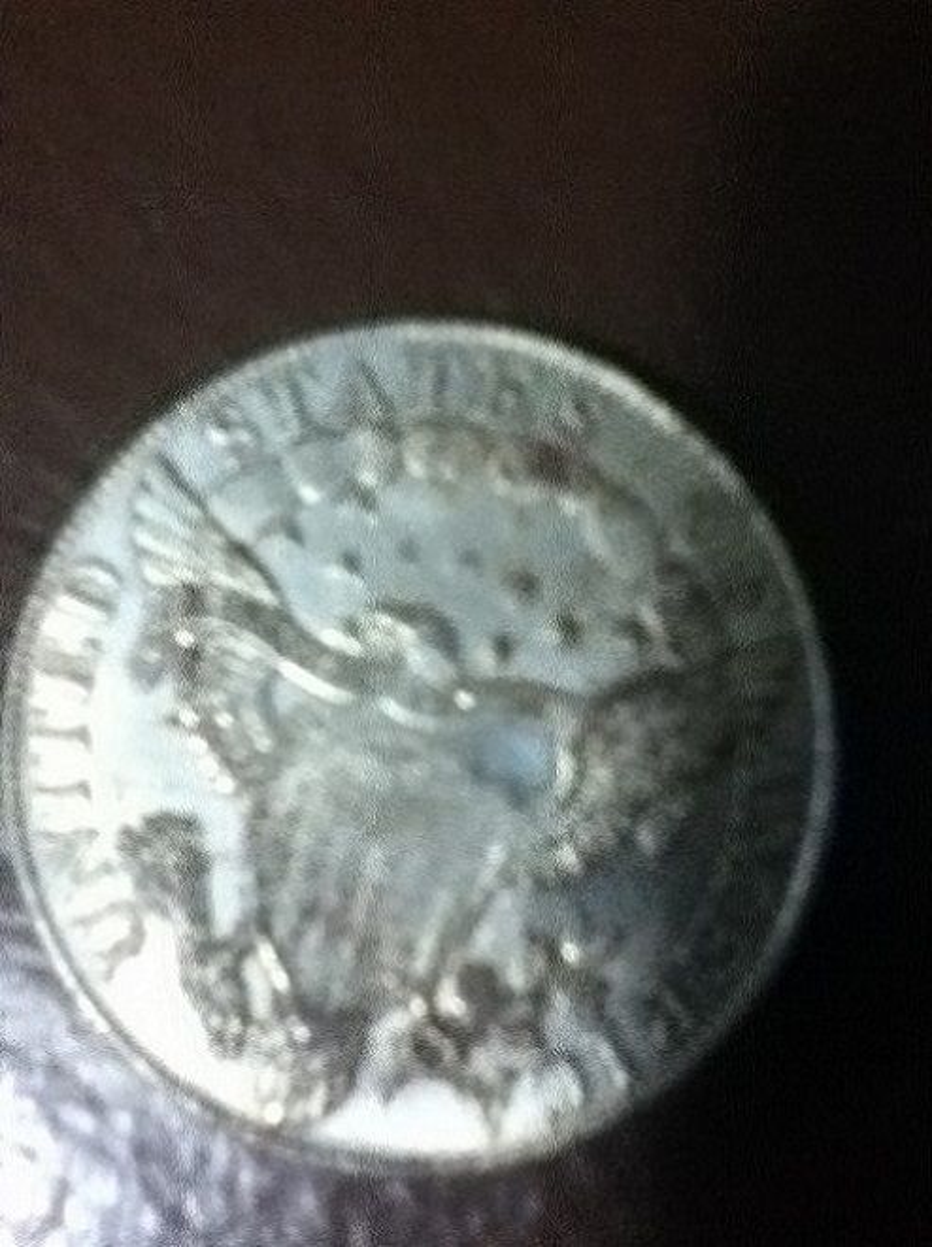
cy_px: 624
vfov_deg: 56.9
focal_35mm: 32
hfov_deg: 44.1
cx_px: 466
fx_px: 1151
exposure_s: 1/15
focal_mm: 3.85
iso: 1000
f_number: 2.4
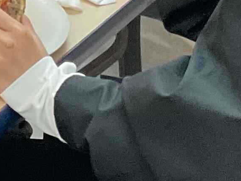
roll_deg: +0.1
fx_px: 1421
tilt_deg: -22.4
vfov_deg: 7.1
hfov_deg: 9.1
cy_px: -116
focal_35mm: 204
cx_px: -241
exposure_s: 1/60
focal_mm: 3
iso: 125
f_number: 1.8
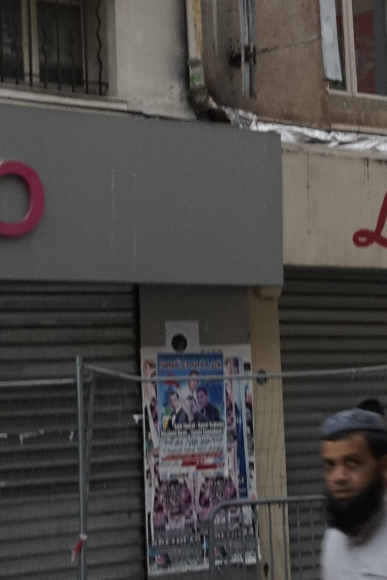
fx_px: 1693
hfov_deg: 13.0
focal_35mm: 105
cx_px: 324
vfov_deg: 19.3
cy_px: 113
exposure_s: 1/50
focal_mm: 32
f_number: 4
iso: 1250
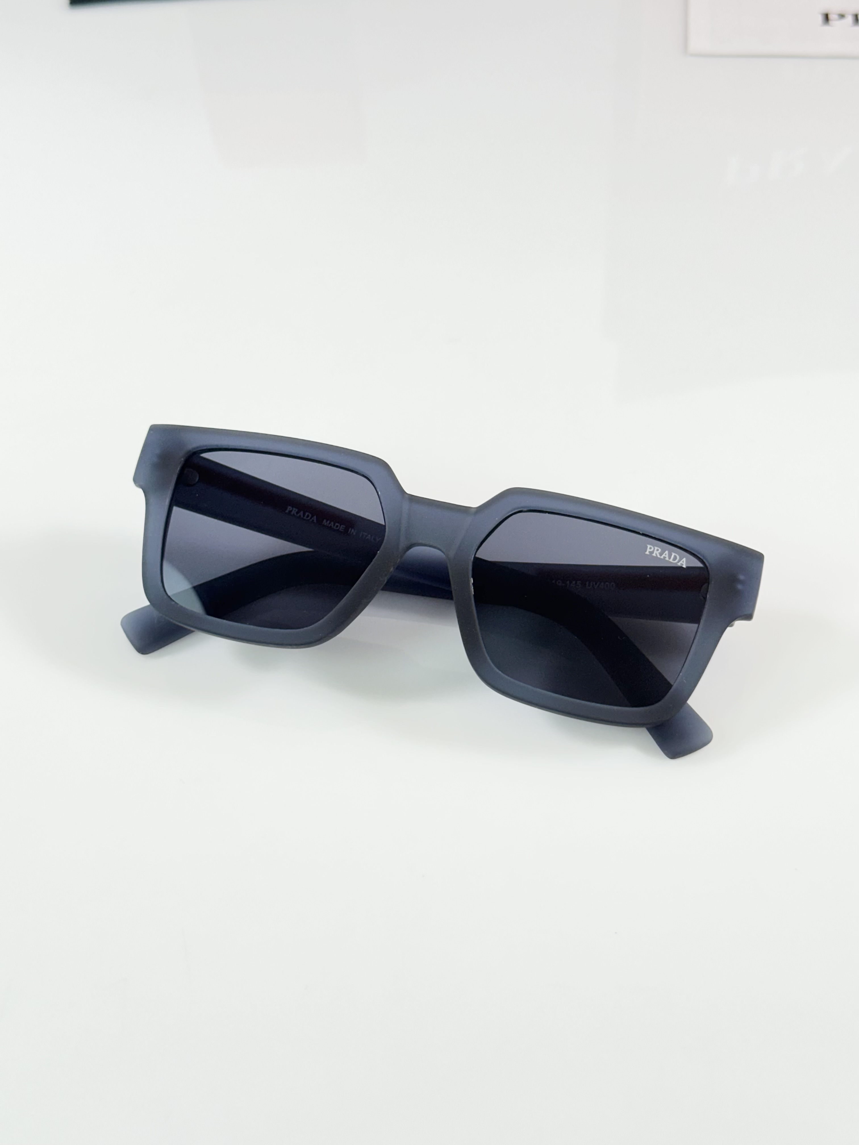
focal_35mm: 48
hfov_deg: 30.3
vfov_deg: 39.7
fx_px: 1588
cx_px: 430
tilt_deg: -46.6
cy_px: 572
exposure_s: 1/100
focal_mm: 6.86
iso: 50
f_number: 1.78
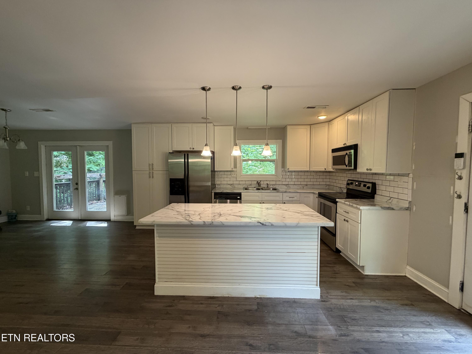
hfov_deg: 102.1
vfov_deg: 85.7
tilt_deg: -1.4
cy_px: 177
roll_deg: -2.2
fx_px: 191
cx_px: 236
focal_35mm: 14
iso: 200
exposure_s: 1/60
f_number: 2.2
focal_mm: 2.22
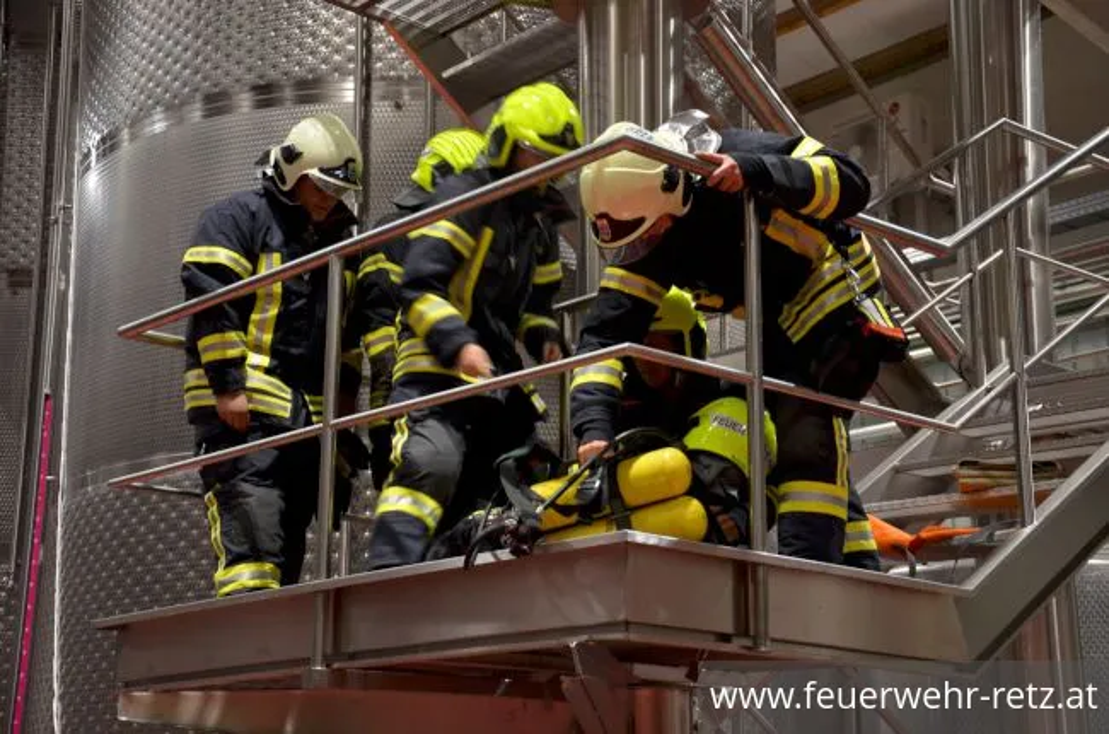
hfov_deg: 35.1
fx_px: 1752
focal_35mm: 57
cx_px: 554
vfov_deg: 23.7
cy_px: 367
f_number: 4.5
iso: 1600
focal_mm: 38
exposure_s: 1/30
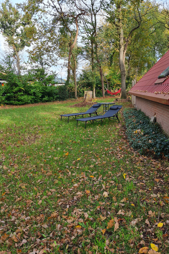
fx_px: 197
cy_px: 131
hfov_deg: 46.3
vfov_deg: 65.5
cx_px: 97
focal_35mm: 28
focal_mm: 5.4
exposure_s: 1/427
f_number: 1.8
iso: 50
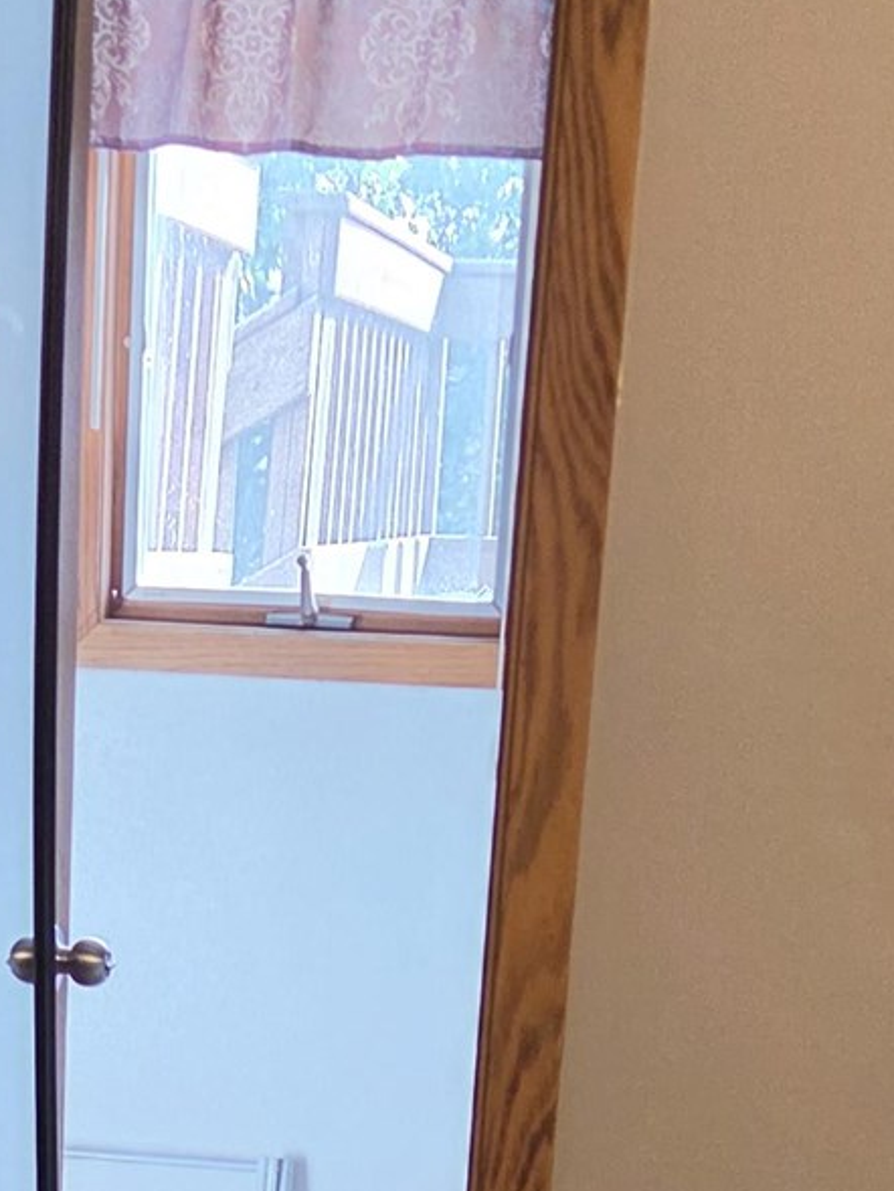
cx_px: 105
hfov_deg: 16.2
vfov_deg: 20.2
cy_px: 1496
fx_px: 3098
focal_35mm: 90
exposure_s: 1/120
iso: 200
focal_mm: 5.4
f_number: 1.8
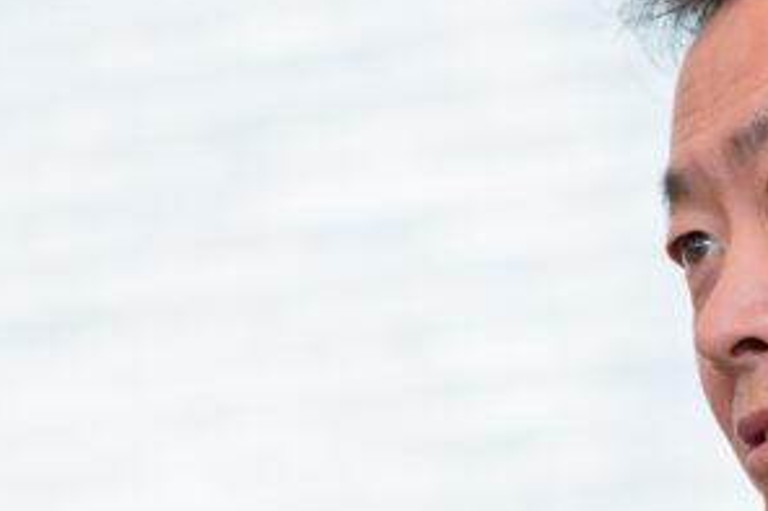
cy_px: 663
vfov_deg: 3.7
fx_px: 7825
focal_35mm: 367
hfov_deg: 5.6
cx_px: 278
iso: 1000
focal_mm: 106
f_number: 2.8
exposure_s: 1/320
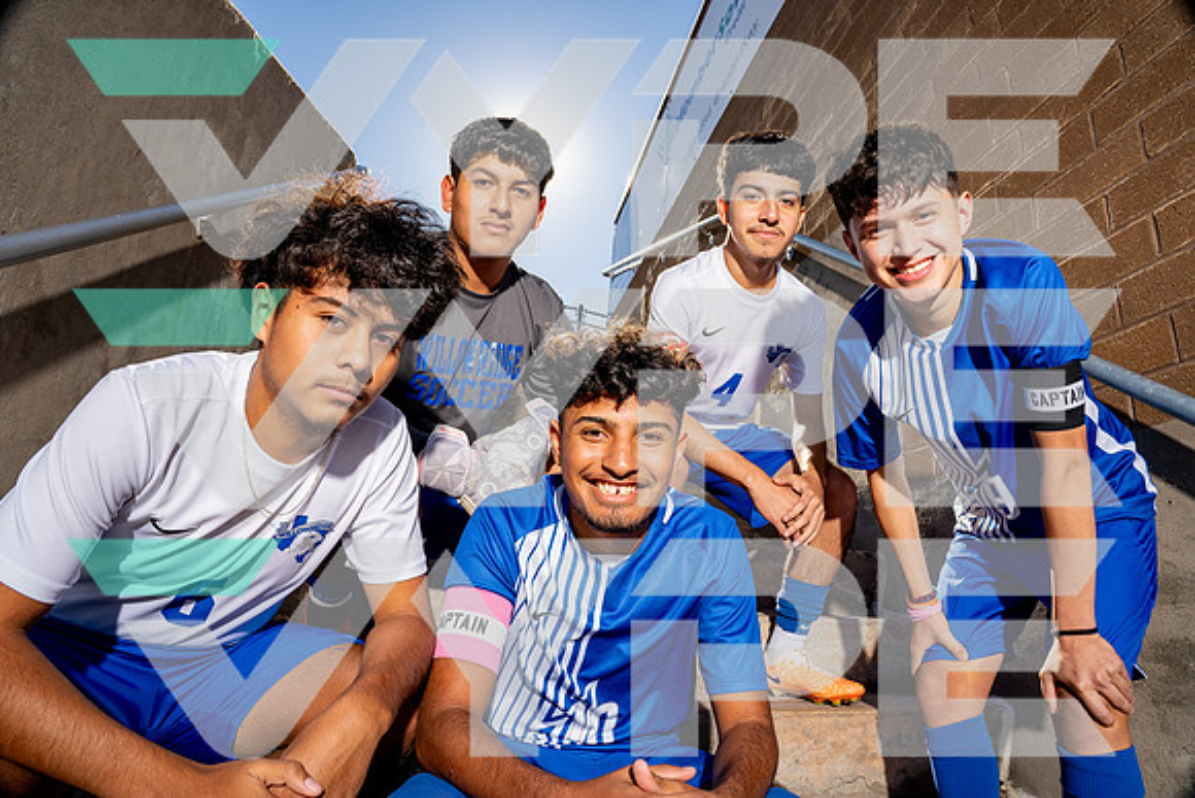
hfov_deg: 84.0
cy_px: 399
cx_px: 598
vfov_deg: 62.0
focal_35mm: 20
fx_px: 664
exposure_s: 1/250
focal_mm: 20
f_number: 8
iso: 100
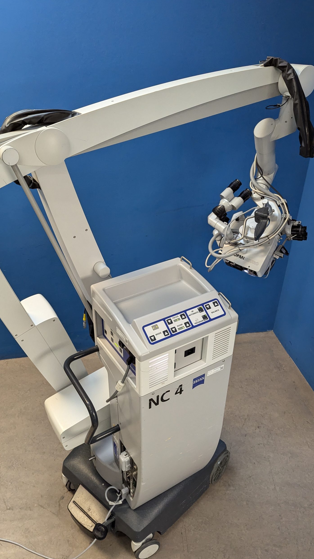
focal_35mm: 27
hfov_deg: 42.7
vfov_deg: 69.8
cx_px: 123
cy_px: 287
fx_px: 400
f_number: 1.85
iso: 540
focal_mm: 6.81
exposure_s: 1/223
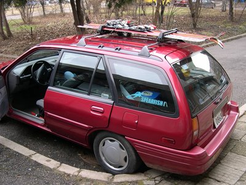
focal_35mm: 38
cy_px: 92
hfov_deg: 49.0
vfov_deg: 37.7
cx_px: 123
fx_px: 270
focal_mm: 8
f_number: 2.8
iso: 100
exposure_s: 1/38.1
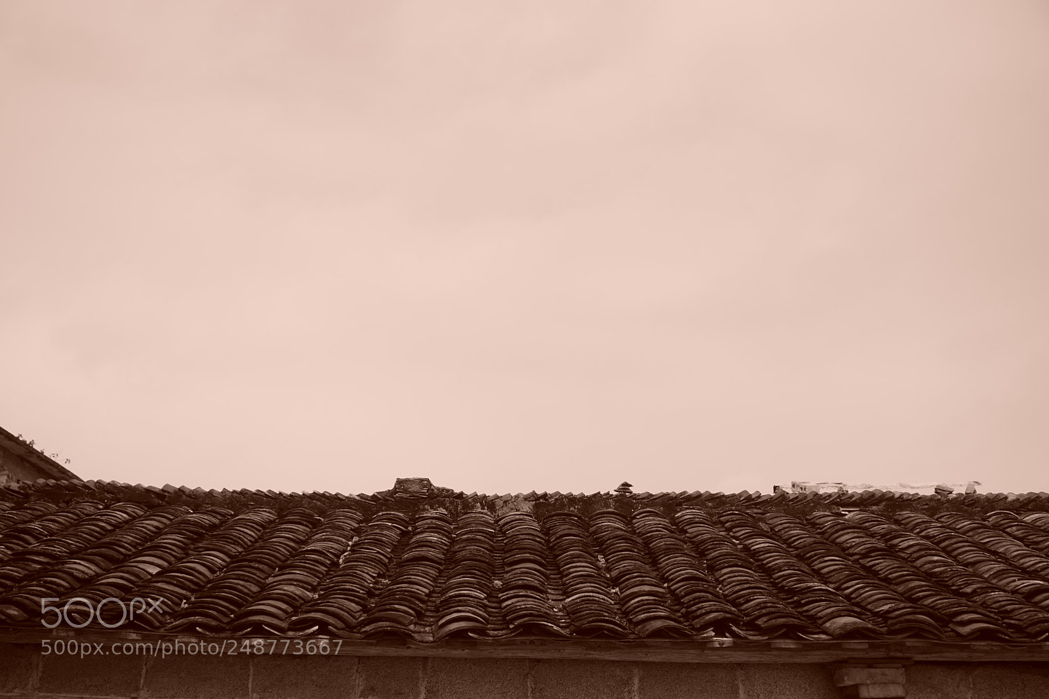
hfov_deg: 46.4
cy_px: 350
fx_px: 1224
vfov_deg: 31.9
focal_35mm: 42
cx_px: 524
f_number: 5
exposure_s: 1/800
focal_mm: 28
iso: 100
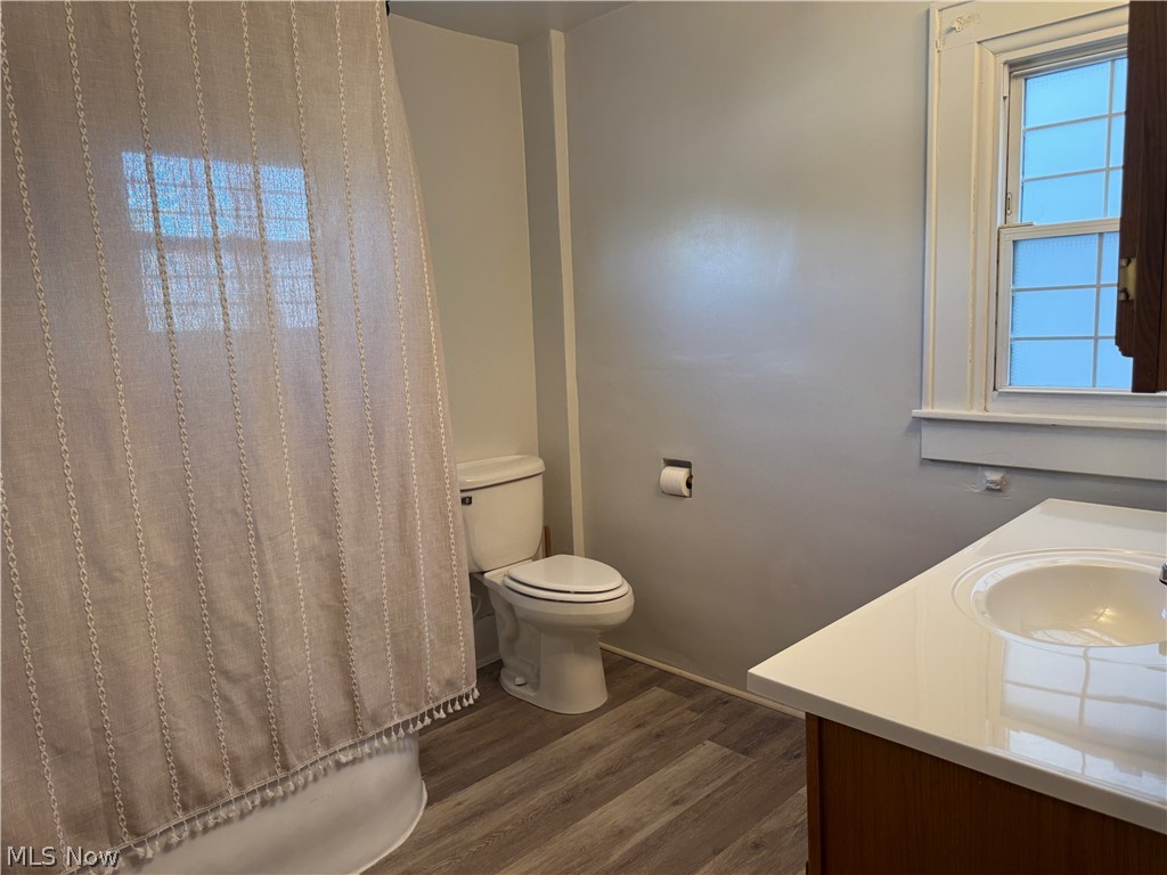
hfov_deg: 71.6
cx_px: 584
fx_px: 809
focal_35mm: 24
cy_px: 438
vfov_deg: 56.8
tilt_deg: -7.5
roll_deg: +0.6
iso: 125
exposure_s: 1/120
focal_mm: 6.76
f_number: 1.78
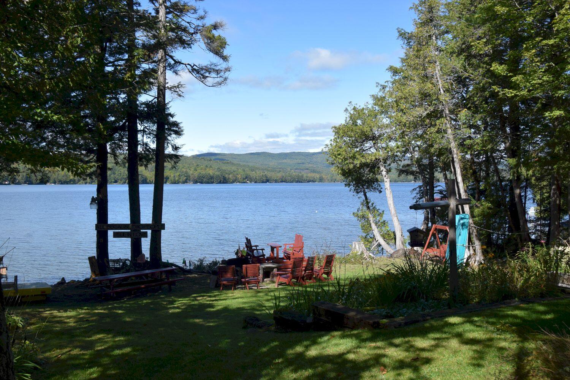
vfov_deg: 36.9
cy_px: 190
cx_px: 285
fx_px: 570
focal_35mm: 36
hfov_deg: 53.1
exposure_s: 1/500
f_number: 11
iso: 400
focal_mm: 24
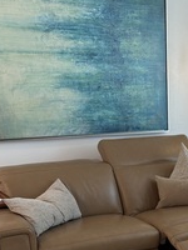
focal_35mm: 60
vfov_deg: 29.4
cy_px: 266
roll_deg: -1.1
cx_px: 204
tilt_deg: -20.9
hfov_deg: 23.1
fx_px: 434
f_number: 1.78
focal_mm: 6.76
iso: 200
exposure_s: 1/196
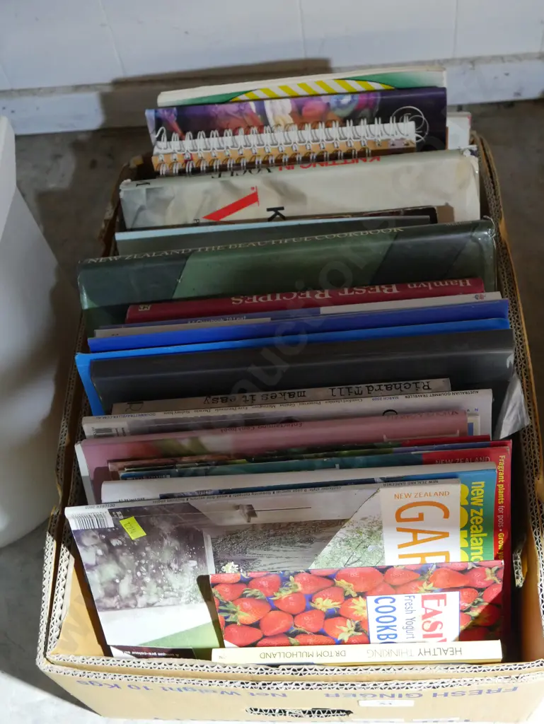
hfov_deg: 36.0
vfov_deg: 46.8
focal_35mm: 40
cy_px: 362
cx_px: 272
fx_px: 837
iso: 3200
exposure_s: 1/40
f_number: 4.5
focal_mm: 20
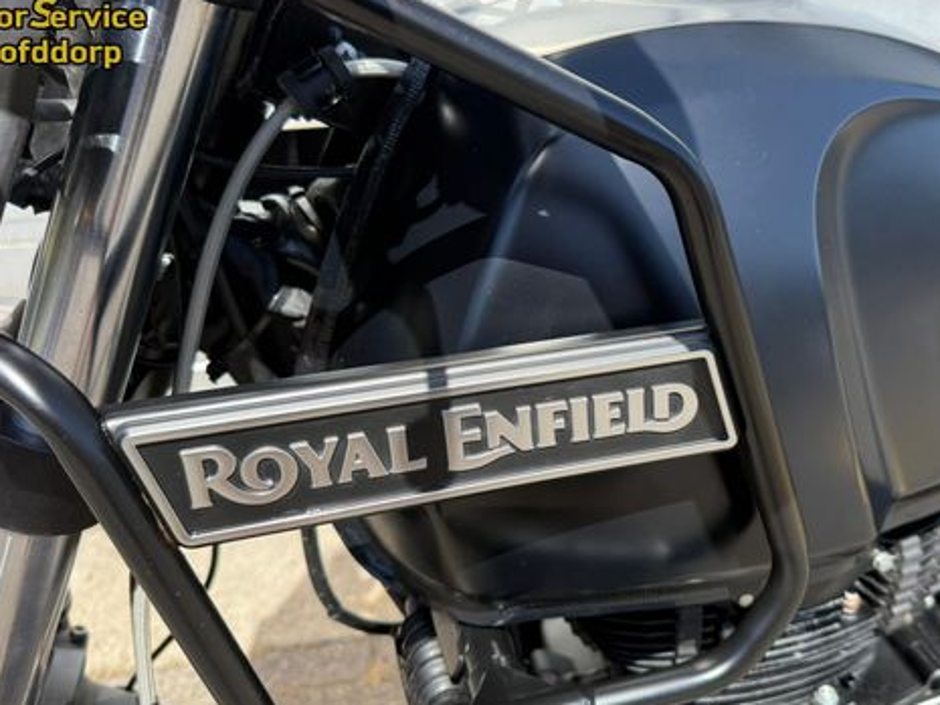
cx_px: 578
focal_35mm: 33
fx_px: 896
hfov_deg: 54.8
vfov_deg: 43.0
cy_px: 362
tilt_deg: -24.3
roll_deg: -0.4
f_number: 1.78
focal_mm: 6.76
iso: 100
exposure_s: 1/1618
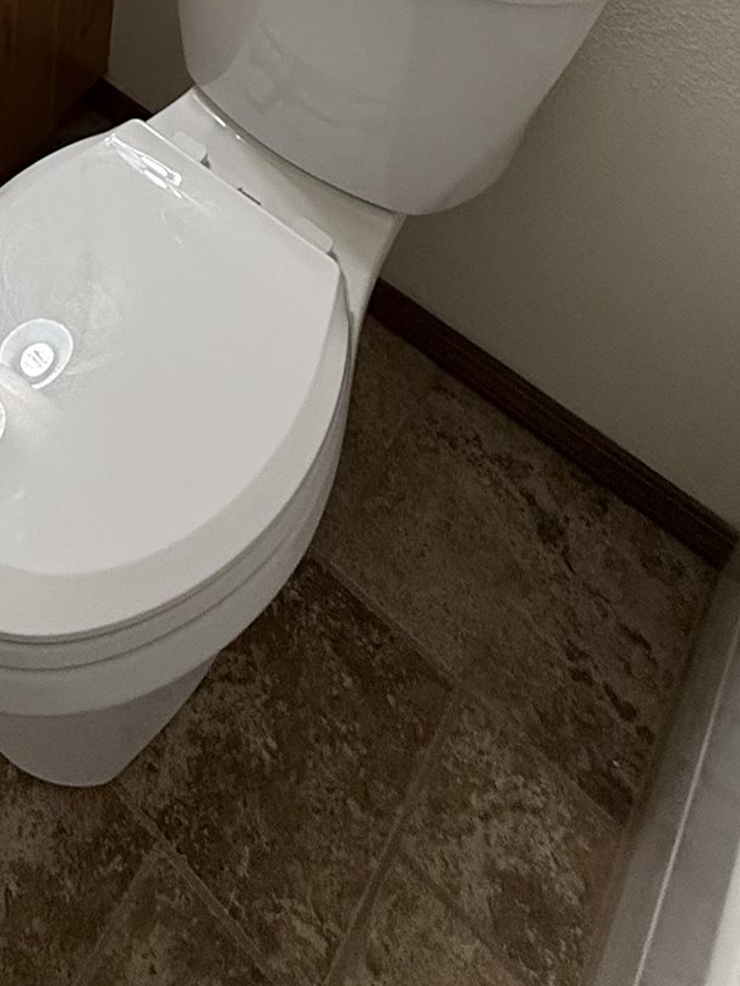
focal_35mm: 40
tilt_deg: -26.8
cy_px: -372
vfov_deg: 31.9
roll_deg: +0.9
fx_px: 1140
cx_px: -70
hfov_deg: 31.9
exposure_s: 1/120
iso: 200
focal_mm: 2.22
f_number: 2.2
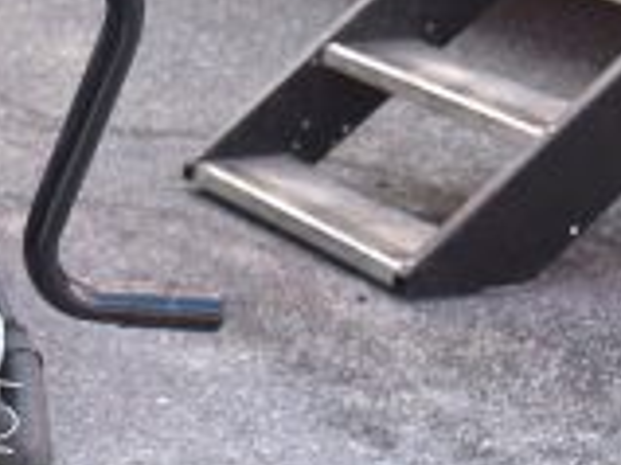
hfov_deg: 11.8
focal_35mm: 155
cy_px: 502
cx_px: -465
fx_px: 2779
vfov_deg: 9.5
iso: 100
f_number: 4.5
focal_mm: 28
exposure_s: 1/100
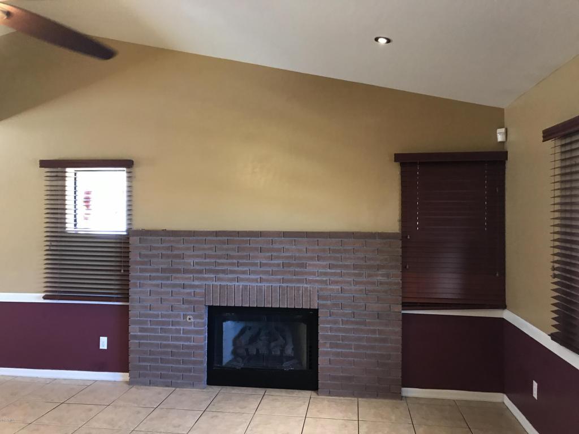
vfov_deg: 49.7
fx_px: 468
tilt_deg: -0.9
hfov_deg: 63.4
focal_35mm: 28
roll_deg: +0.1
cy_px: 217
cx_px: 290
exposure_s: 1/15
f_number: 1.8
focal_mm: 3.99
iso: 100
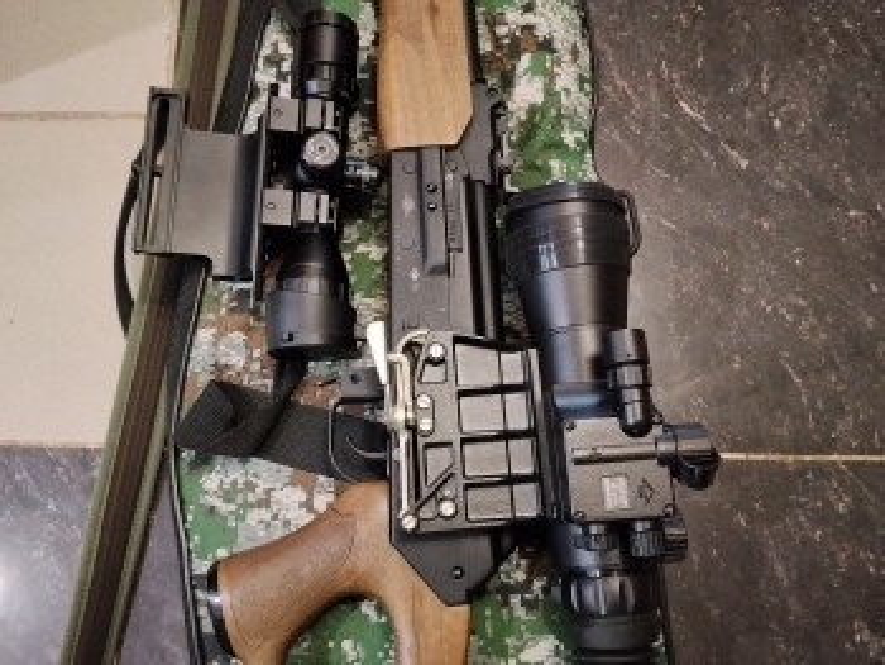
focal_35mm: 29
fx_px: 742
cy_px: 332
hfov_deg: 61.6
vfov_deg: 48.3
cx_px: 442
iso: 1000
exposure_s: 1/17
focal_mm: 4.22
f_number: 1.8
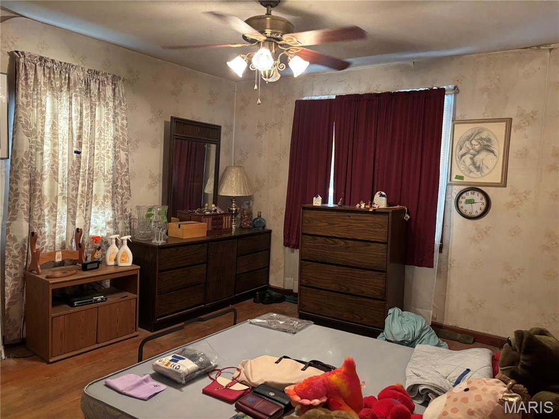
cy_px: 210
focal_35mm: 26
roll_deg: -3.2
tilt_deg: -5.3
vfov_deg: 53.1
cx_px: 280
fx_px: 420
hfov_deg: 67.3
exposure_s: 1/30
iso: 500
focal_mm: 5.96
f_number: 1.6
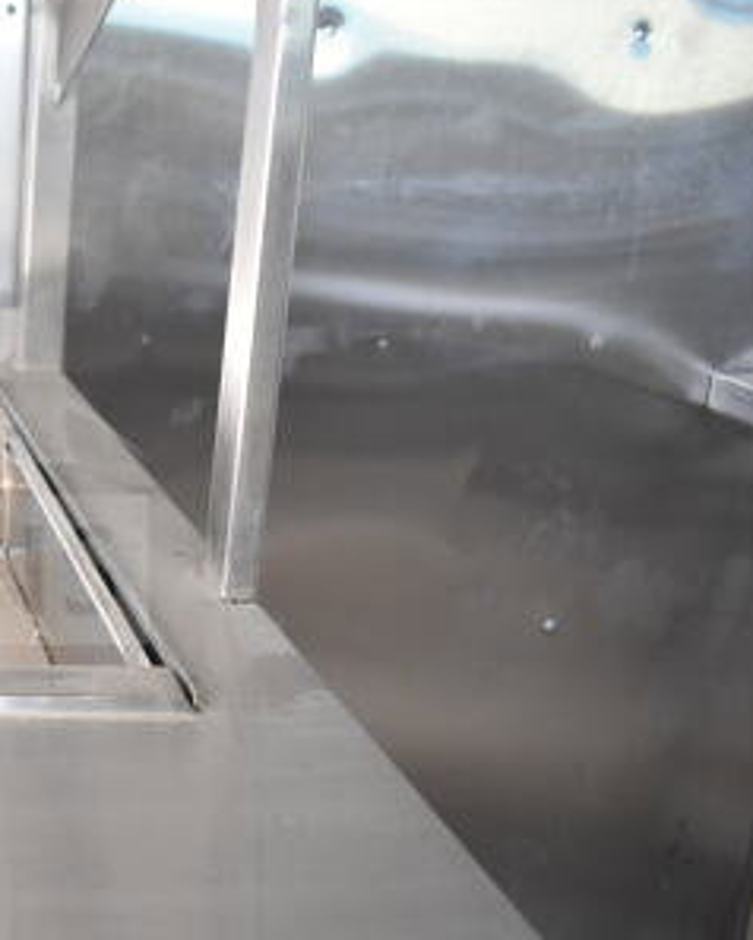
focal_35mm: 52
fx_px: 1447
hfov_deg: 25.4
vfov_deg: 35.9
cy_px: 394
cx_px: -209
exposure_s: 1/30
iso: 1600
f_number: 3.5
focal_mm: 18
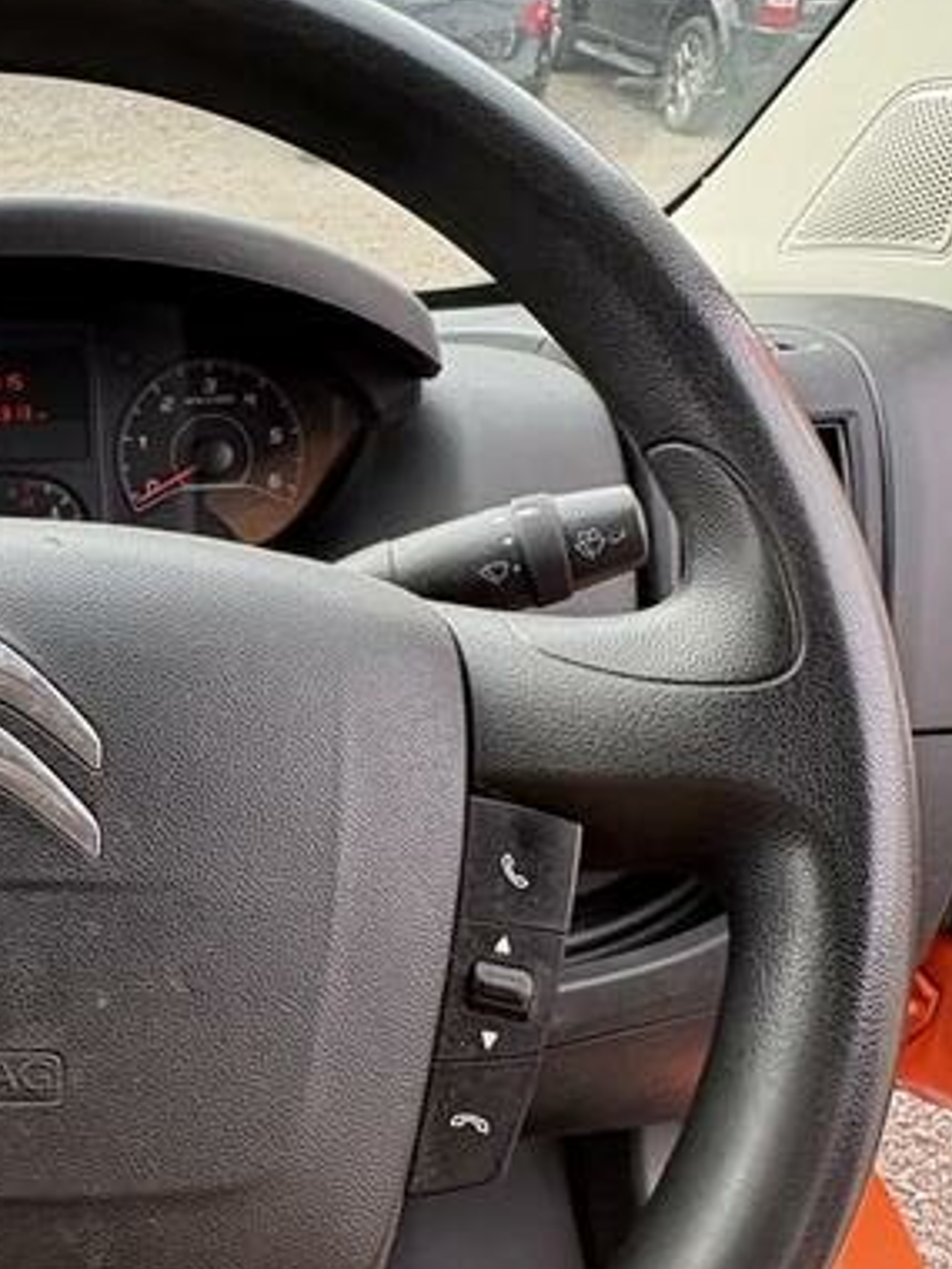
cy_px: 751
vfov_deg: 55.0
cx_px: 84
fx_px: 1210
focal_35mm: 33
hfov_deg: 39.6
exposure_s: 1/140
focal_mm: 2.22
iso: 100
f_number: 2.2
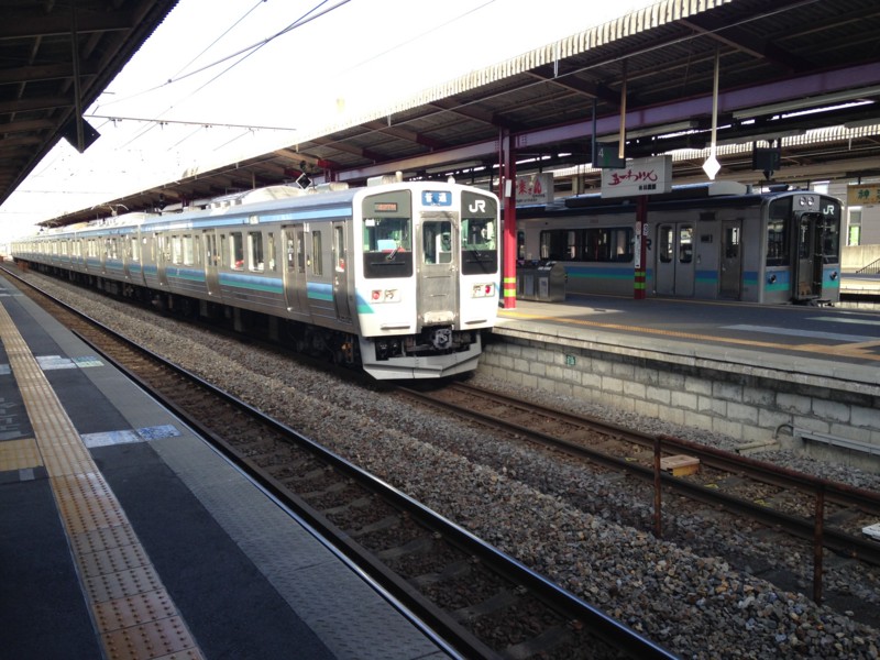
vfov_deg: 42.9
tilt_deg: -7.8
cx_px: 440
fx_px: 839
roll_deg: +0.7
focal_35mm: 33
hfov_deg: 55.4
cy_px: 330
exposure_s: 1/304
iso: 50
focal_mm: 4.12
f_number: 2.4
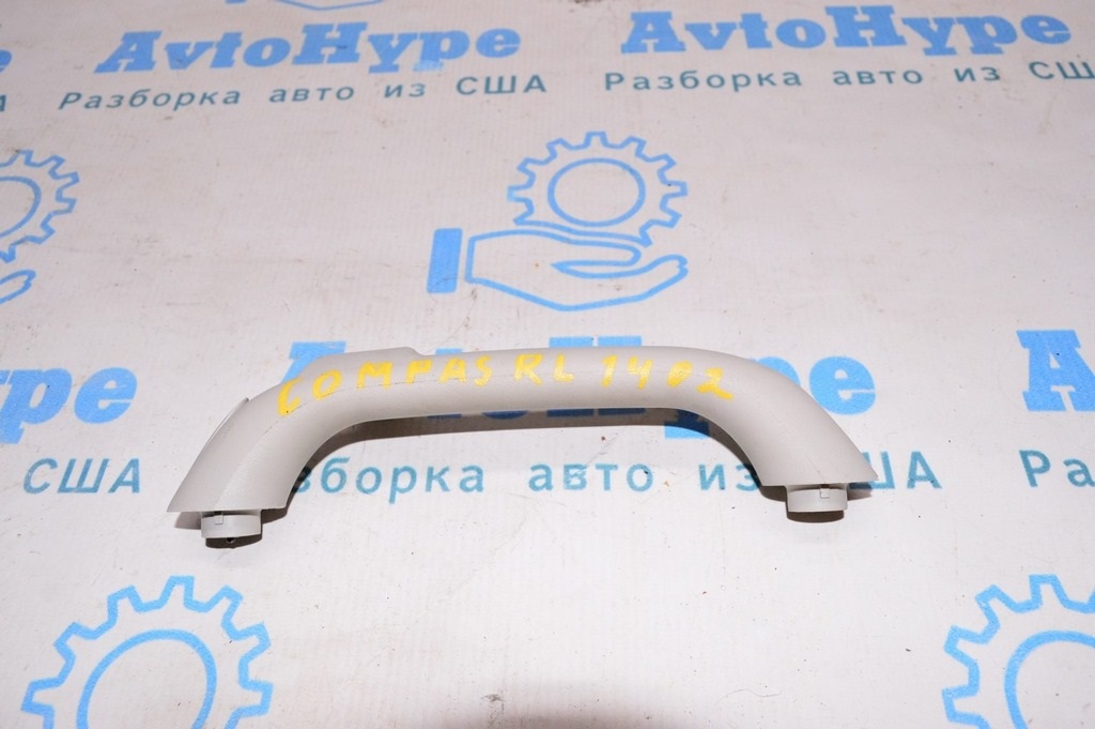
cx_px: 548
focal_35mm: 30
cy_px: 364
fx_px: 912
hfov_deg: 62.0
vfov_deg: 43.5
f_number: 8
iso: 1600
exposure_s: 1/160
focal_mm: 20
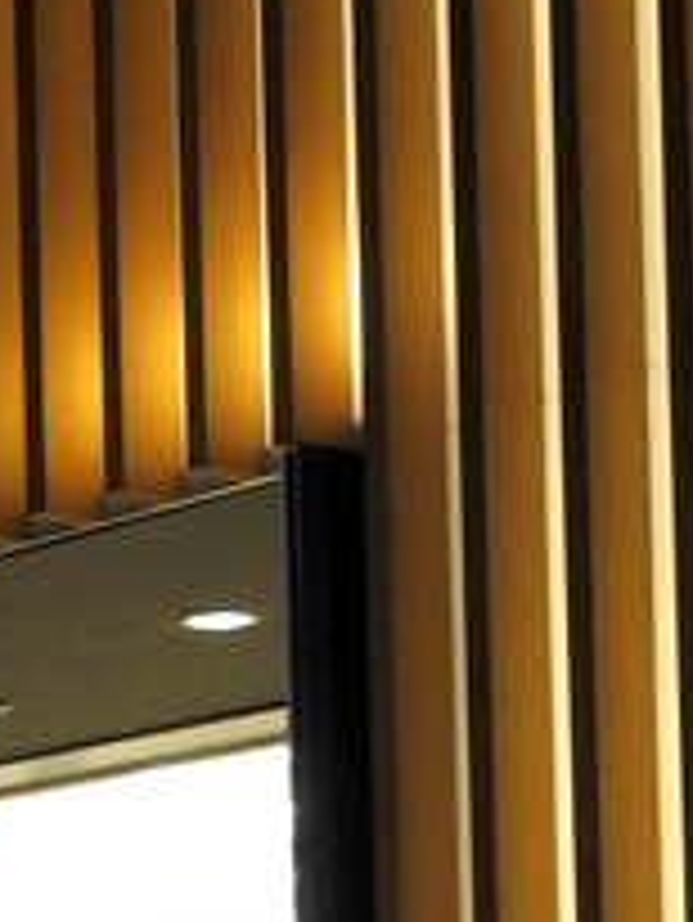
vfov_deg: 15.1
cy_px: 1160
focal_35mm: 125
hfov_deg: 11.6
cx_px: -130
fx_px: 3333
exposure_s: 1/60
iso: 400
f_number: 3.2
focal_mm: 7.2
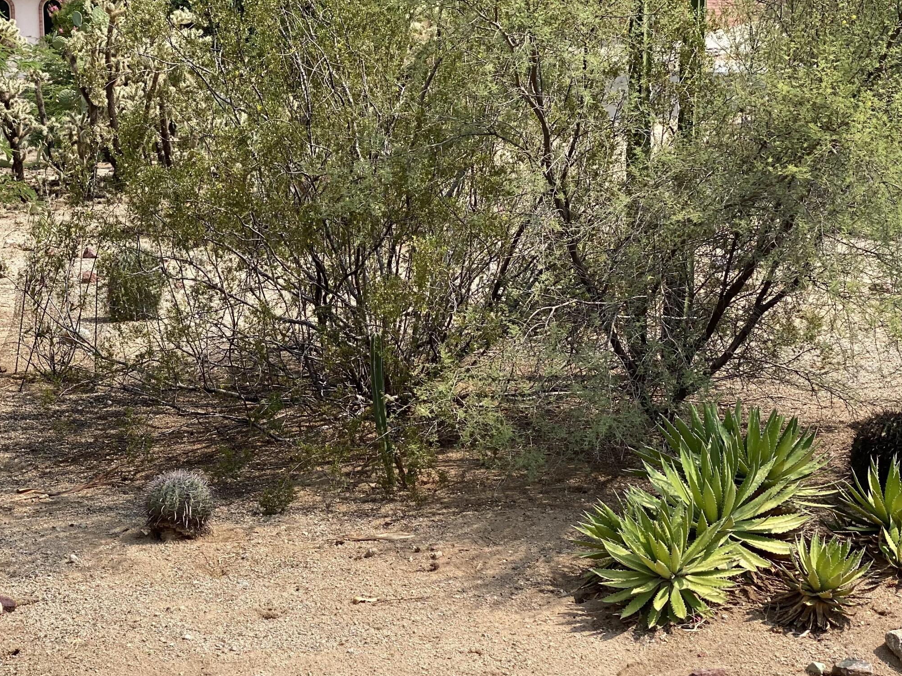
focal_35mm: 78
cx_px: 362
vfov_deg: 18.8
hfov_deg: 25.0
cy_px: 470
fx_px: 2032
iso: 20
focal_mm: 6
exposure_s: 1/1199
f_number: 2
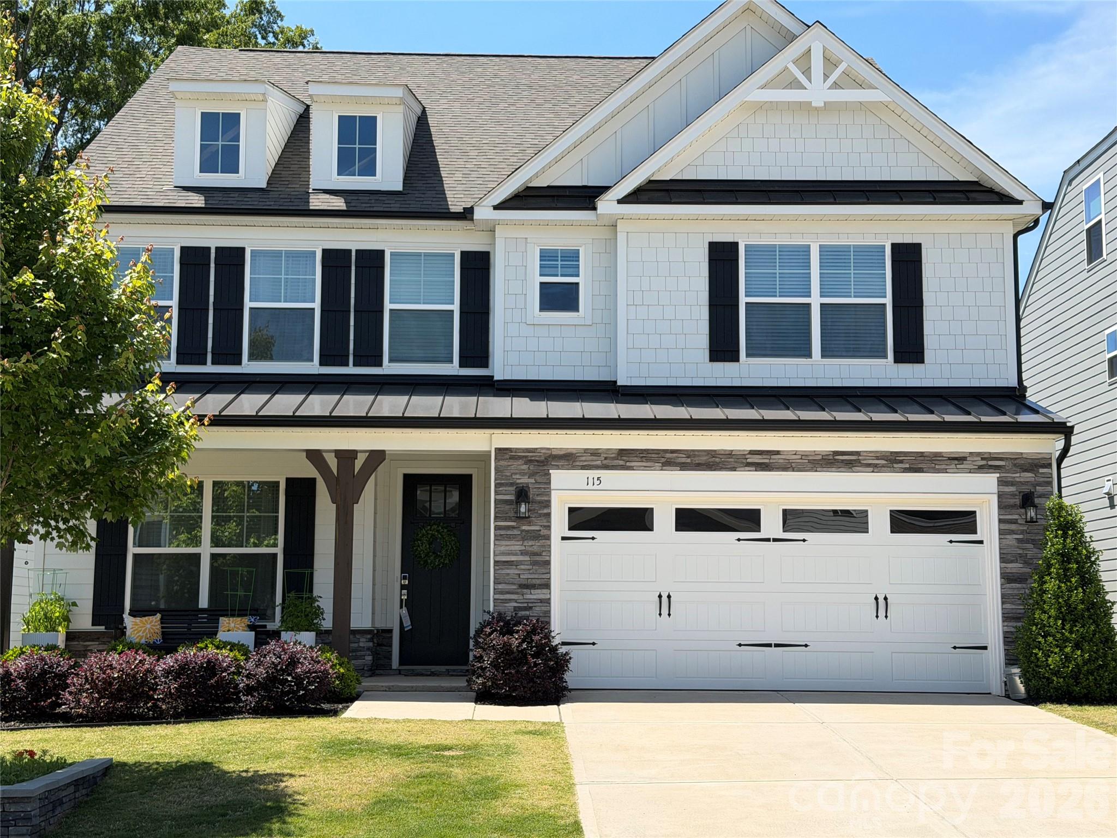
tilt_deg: +7.4
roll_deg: +0.5
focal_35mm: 48
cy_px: 419
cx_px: 558
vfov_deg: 30.3
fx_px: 1549
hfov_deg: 39.7
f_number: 1.78
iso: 64
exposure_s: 1/3378
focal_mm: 6.76
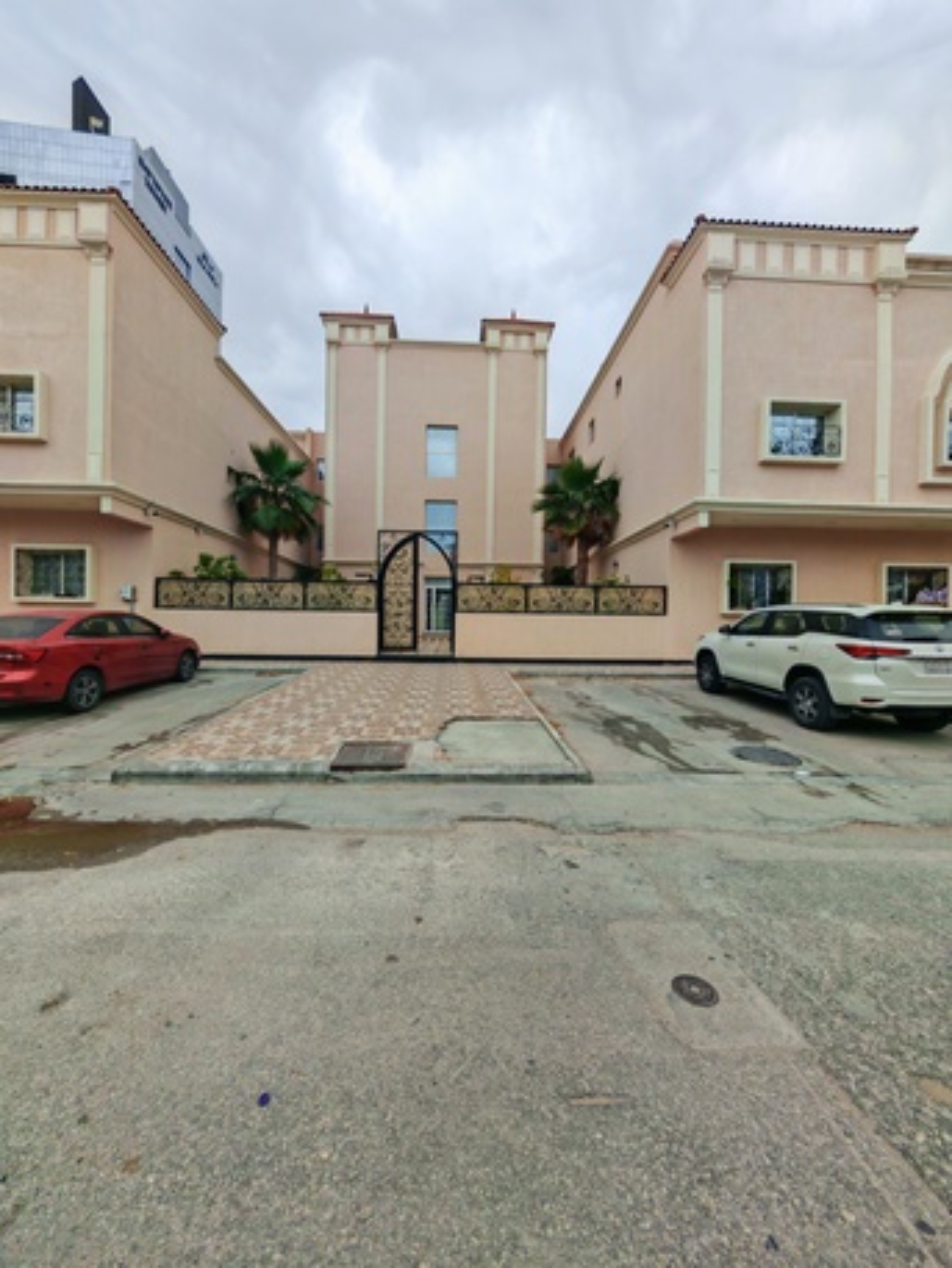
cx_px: 476
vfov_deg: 106.2
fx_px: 476
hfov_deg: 89.9
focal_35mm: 13
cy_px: 634
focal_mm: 1.82
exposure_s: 1/210
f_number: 2
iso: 50
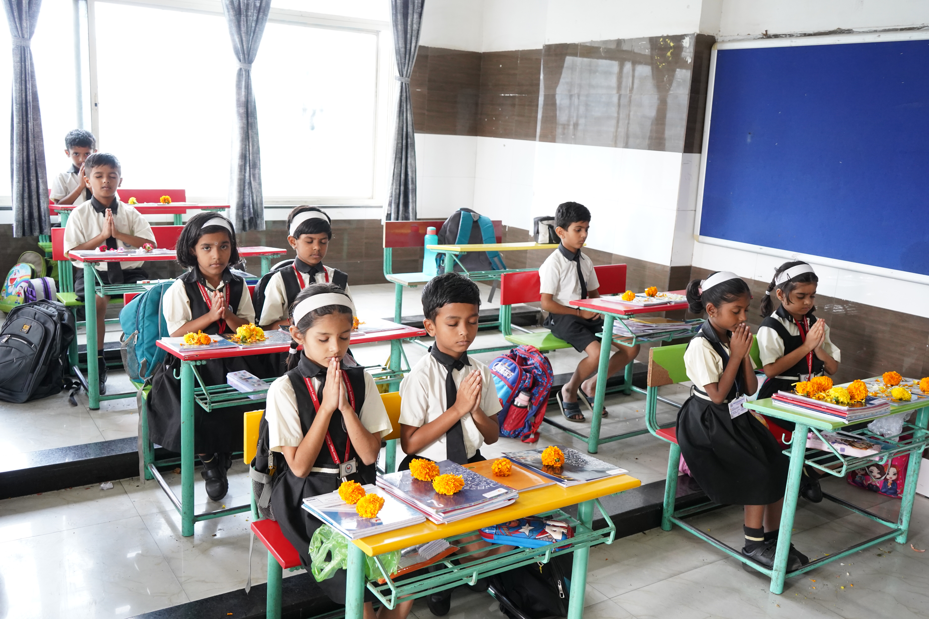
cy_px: 310
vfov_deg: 42.3
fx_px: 800
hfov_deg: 60.3
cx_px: 464
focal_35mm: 31
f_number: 5.6
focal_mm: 31
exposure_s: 1/60
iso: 3200
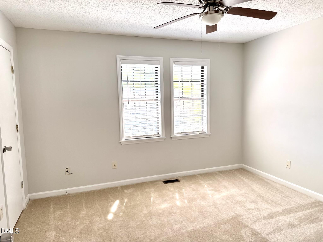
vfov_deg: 56.8
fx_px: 224
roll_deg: +1.8
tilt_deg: -5.1
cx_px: 162
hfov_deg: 71.6
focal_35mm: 24
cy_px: 121
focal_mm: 6.76
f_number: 1.78
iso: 100
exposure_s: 1/435
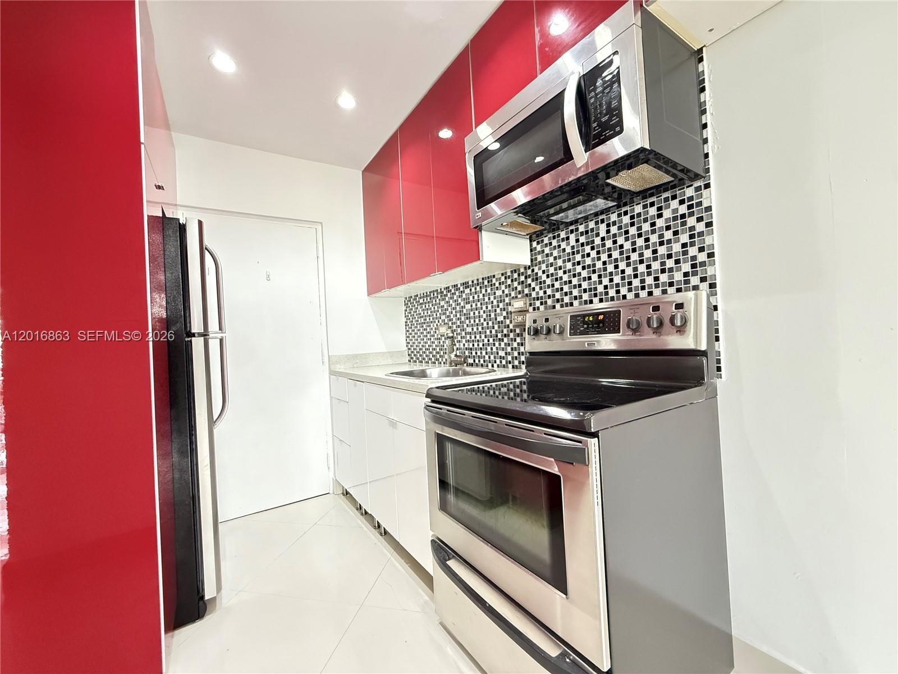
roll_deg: +2.8
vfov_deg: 85.7
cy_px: 337
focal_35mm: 14
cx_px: 449
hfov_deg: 102.1
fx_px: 363
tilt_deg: +1.1
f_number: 2.2
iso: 1000
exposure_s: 1/60
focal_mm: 2.22
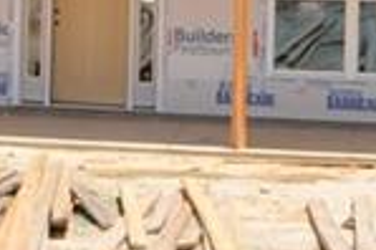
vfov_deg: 6.6
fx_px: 2149
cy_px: -120
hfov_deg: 9.8
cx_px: -103
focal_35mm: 206
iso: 100
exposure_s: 1/320
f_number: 9
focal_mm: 20
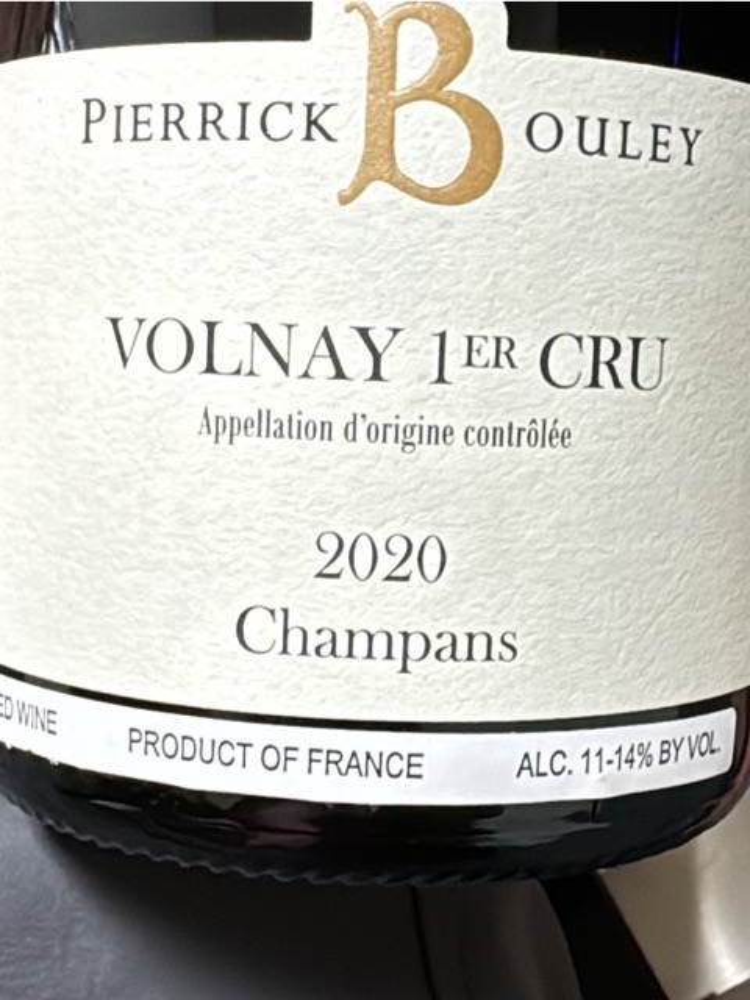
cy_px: 500
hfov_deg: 49.7
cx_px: 375
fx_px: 809
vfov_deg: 63.4
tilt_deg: -78.0
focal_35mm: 28
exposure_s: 1/60
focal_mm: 2.22
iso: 100
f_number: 2.2
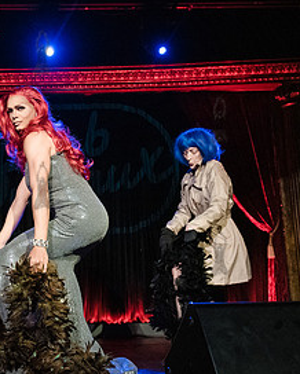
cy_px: 185
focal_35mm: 48
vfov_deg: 38.8
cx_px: 41
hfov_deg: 30.4
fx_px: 532
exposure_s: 1/320
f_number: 3.5
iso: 5000
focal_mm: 24
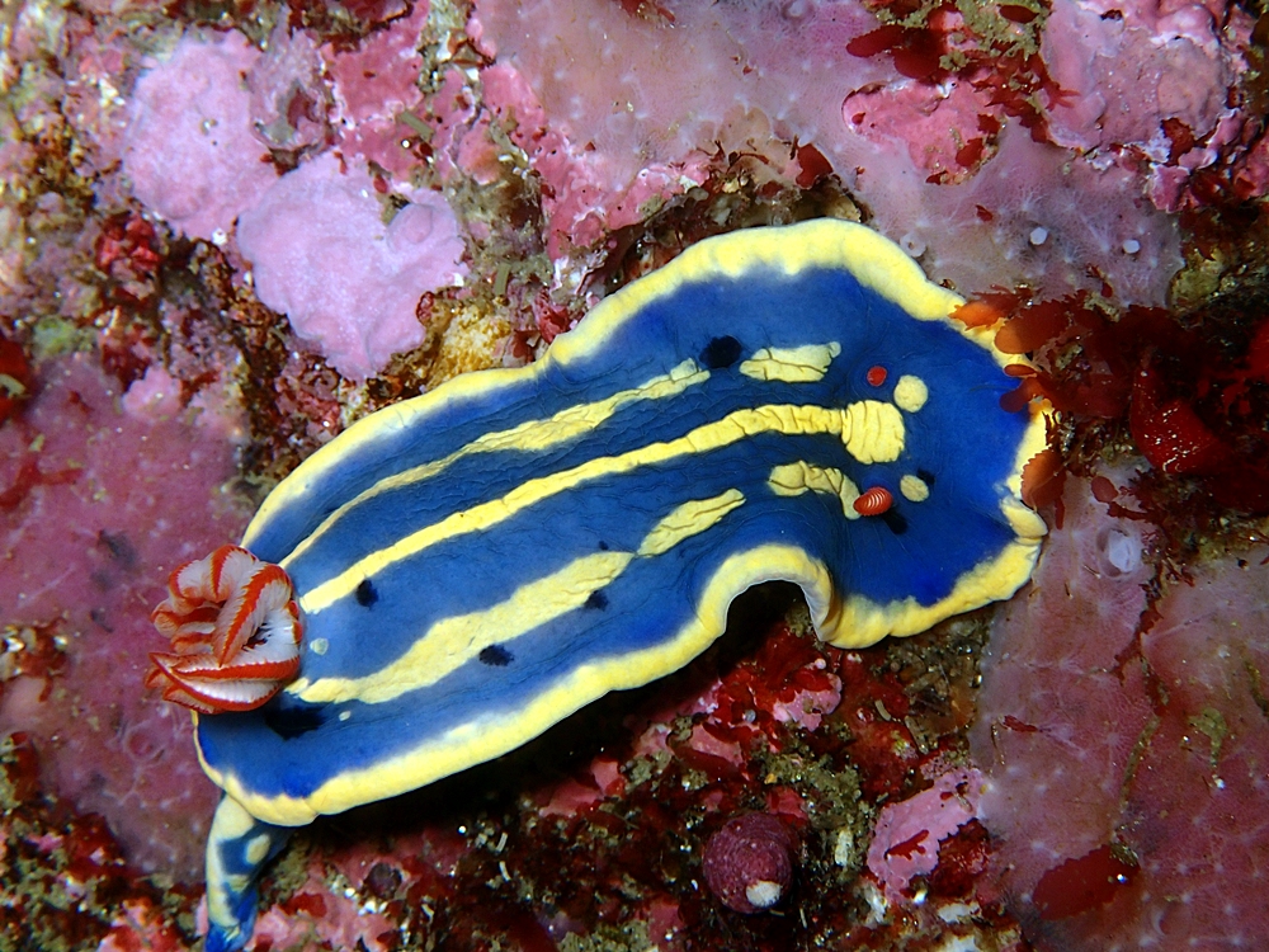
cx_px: 634
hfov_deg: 19.6
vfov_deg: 14.8
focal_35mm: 100
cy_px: 476
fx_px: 3666
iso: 200
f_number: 6.3
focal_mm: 18
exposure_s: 1/200
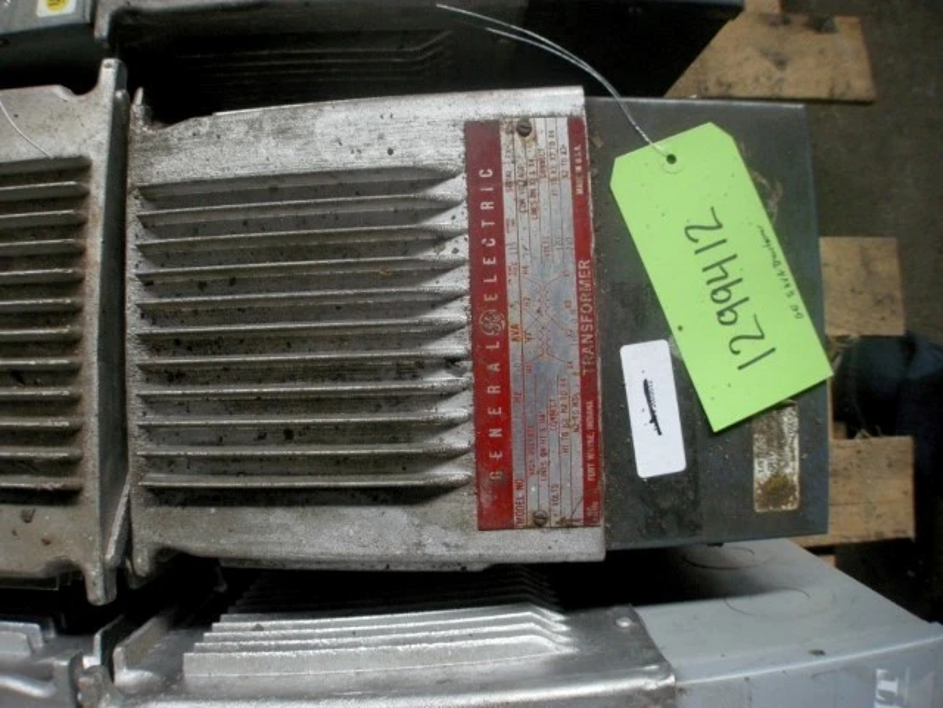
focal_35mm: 35
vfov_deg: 40.7
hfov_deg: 52.6
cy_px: 354
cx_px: 472
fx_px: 953
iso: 400
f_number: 2.7
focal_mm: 7.5
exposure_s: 1/58.1
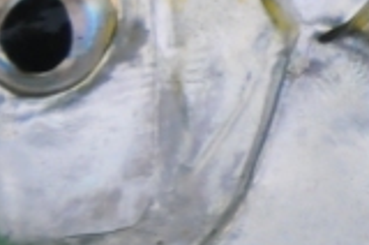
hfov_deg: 3.3
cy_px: -67
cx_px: 943
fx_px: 6375
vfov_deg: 2.2
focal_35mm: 623
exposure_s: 1/800
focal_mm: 65
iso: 1000
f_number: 6.3
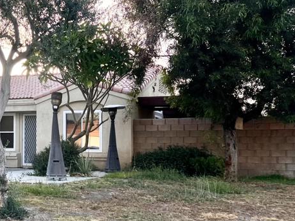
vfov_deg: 25.2
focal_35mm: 58
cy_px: 120
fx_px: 494
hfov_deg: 31.7
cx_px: 30
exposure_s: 1/991
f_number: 1.5
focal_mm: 5.7
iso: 50
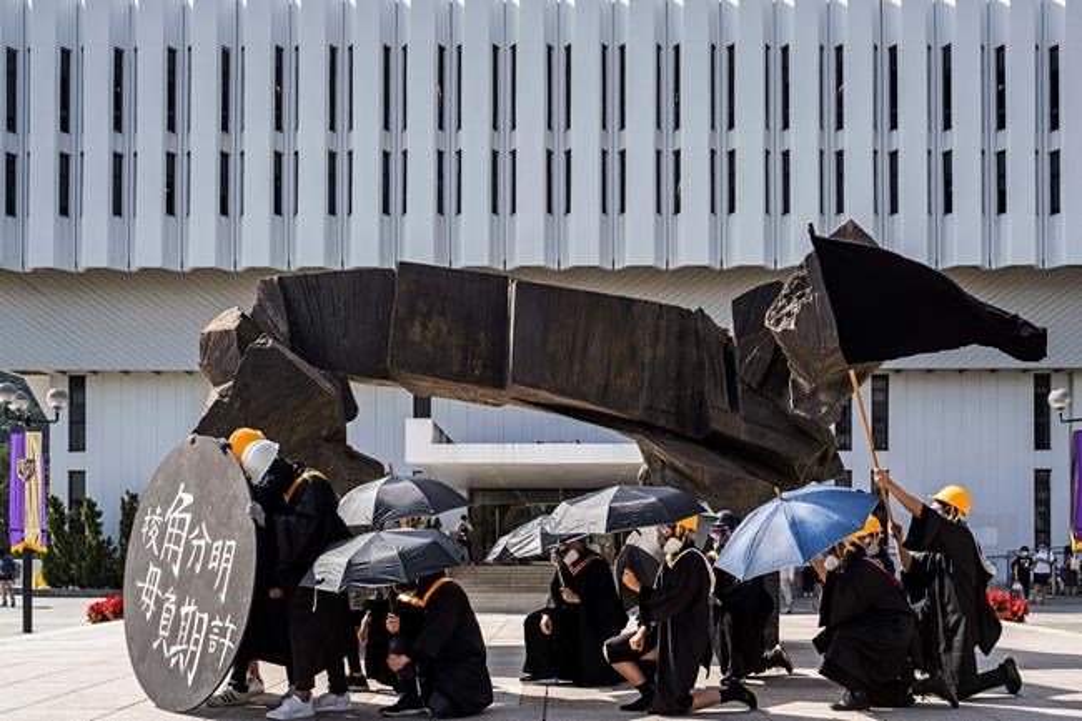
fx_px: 1022
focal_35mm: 34
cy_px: 360
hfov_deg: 55.8
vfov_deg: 38.9
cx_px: 541
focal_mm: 34
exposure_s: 1/1000
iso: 400
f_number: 5.6
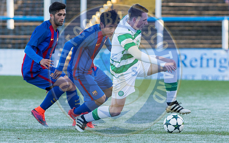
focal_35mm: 461
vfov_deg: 2.9
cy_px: 69
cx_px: 114
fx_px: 2878
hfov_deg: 4.6
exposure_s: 1/1000
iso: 800
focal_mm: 300
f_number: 4.5
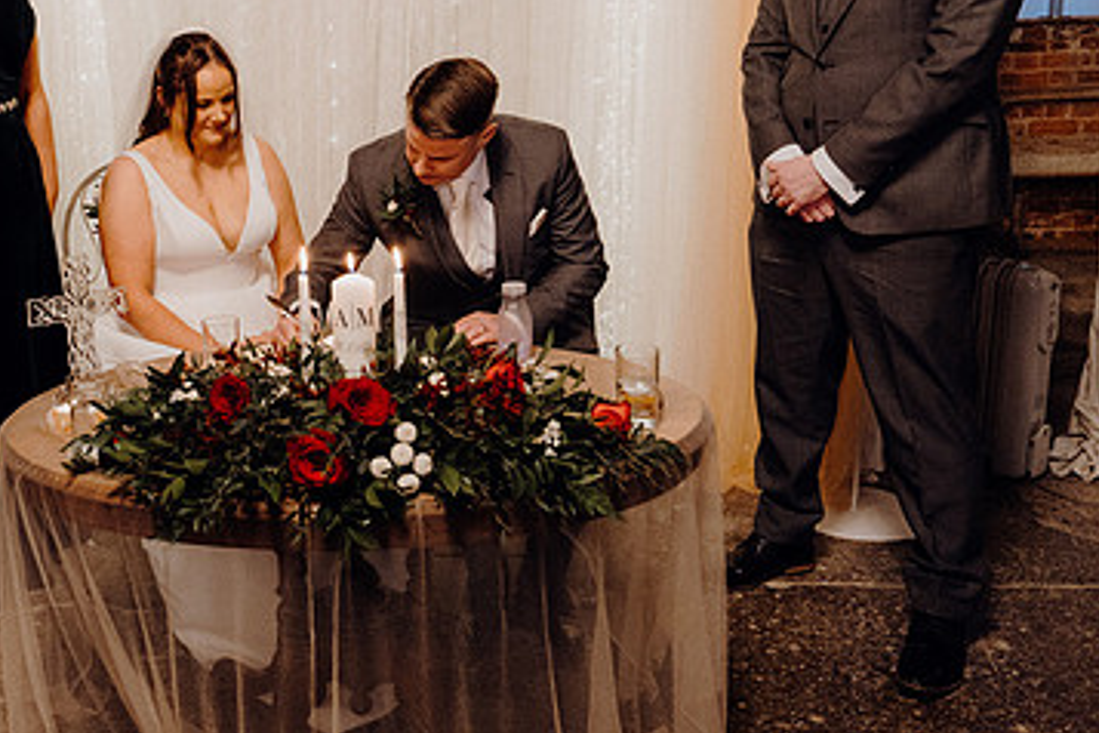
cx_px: 243
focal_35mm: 39
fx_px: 1190
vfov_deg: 33.9
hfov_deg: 47.3
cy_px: 245
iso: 4000
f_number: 3.5
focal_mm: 24
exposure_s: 1/160
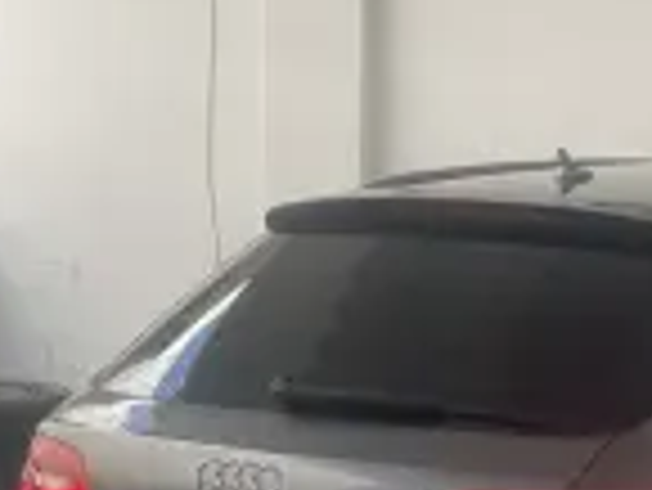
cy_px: 360
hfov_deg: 14.8
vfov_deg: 11.5
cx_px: 778
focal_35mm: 129
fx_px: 2432
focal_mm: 6
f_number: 2
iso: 32
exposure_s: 1/122
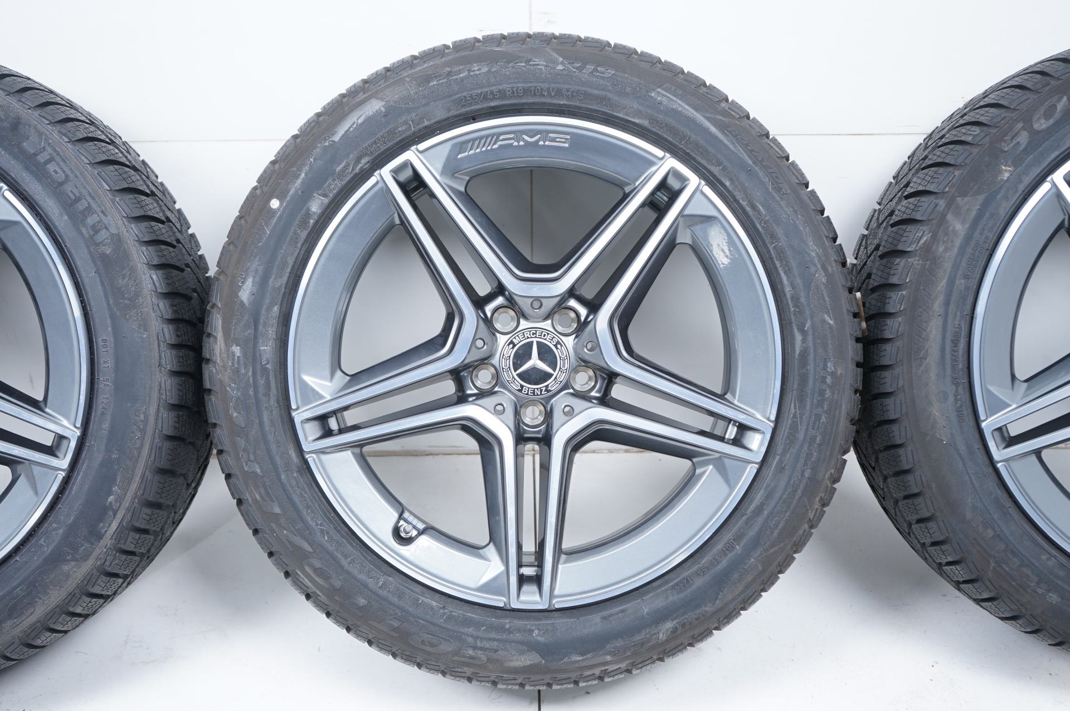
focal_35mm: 43
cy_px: 356
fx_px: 1277
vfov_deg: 31.1
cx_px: 535
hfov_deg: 45.5
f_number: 5.6
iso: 250
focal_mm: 43
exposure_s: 1/125
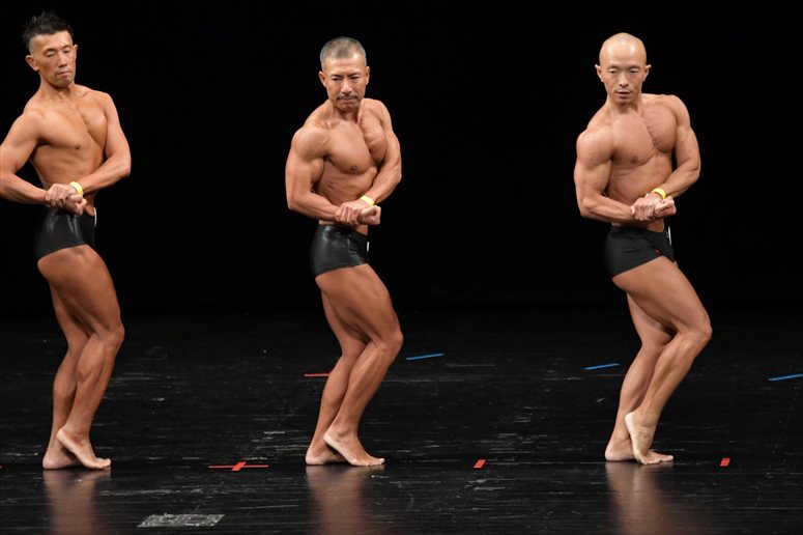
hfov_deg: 7.2
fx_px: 6354
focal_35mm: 285
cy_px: 268
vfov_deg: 4.8
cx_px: 402
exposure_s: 1/400
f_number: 5.6
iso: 2500
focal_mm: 190
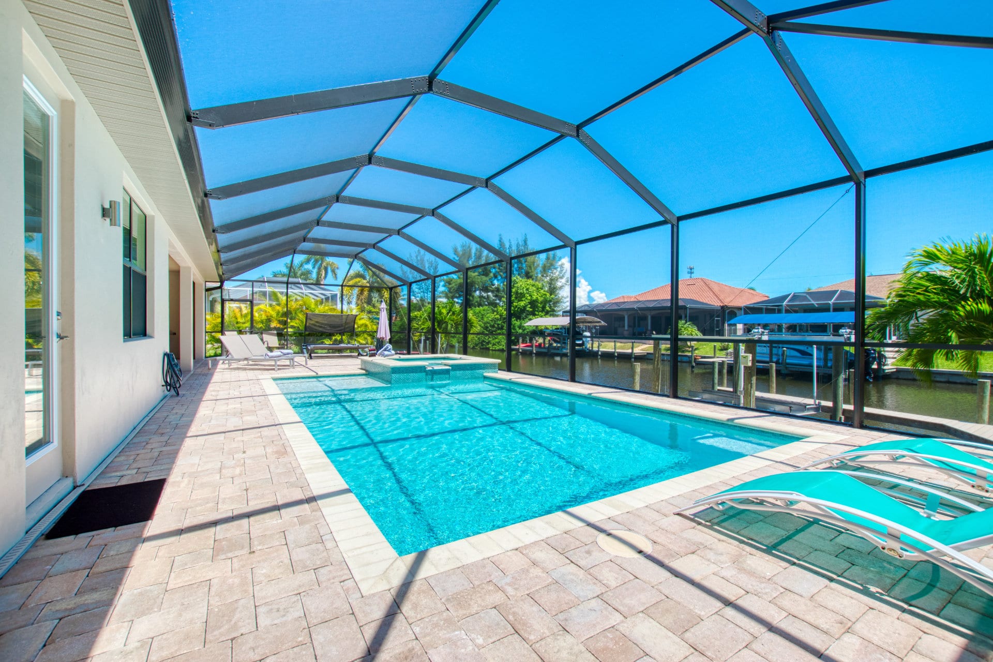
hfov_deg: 100.4
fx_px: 414
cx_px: 496
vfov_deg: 77.3
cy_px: 331
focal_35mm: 15
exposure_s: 1/500
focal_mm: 10
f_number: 8
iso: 200
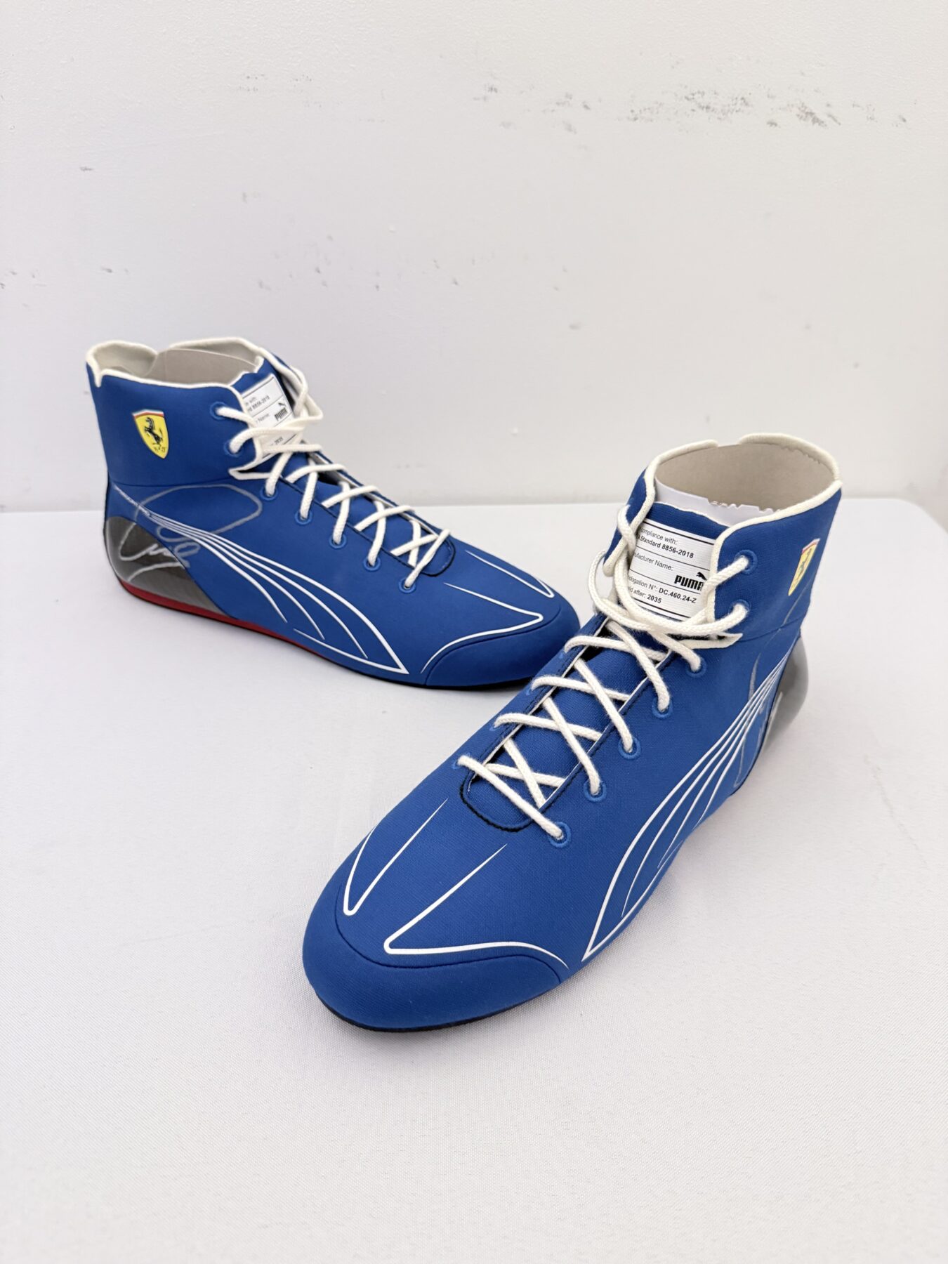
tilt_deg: -35.3
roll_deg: -1.1
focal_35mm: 24
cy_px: 632
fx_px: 876
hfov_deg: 56.8
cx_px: 474
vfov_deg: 71.6
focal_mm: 6.76
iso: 640
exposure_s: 1/50
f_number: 1.78
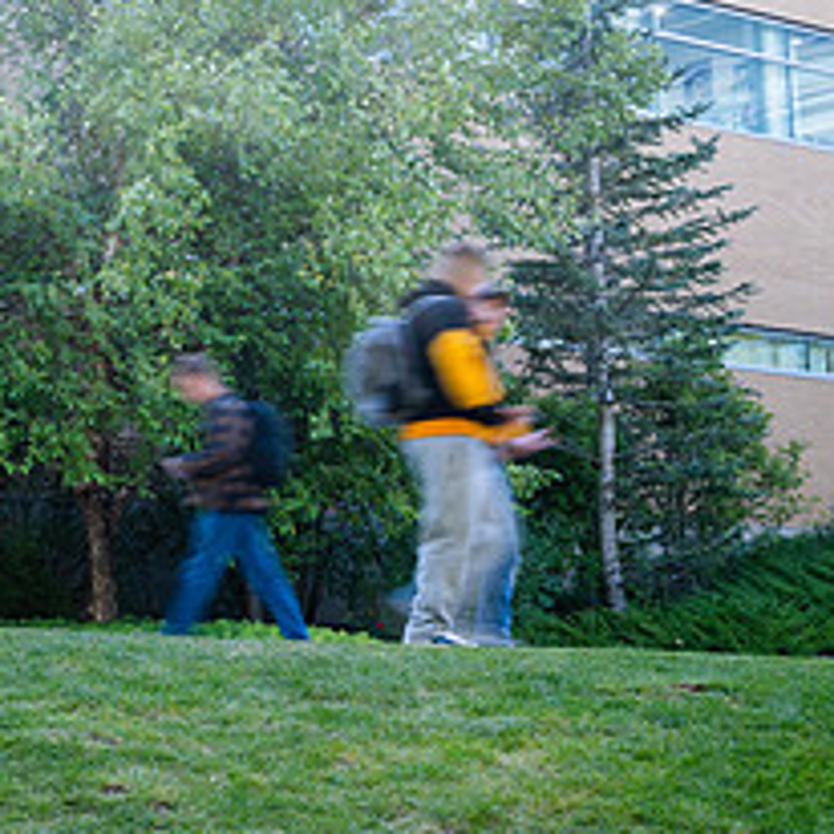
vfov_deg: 20.2
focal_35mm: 86
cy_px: 395
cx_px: -16
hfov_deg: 19.5
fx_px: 2344
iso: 200
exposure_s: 1/13
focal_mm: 36
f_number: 22
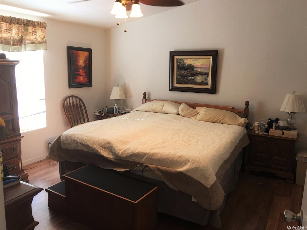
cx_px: 154
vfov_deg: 48.2
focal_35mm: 29
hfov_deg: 61.7
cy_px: 115
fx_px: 257
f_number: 2.2
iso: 40
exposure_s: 1/15
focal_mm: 4.15
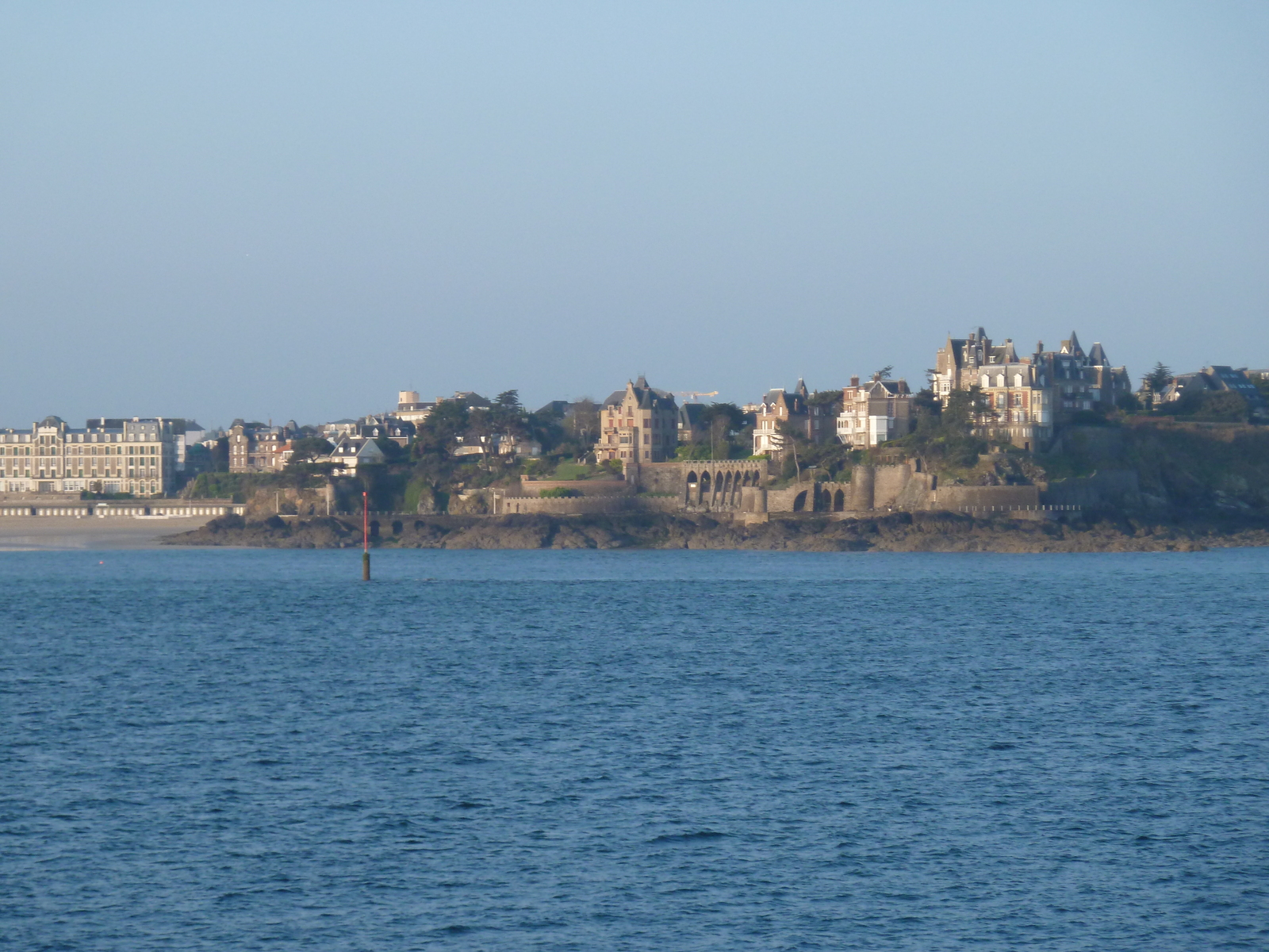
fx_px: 5389
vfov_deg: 10.1
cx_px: 634
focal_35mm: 147
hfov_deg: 13.4
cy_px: 476
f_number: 4.5
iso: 160
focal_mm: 24.1
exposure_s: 1/400
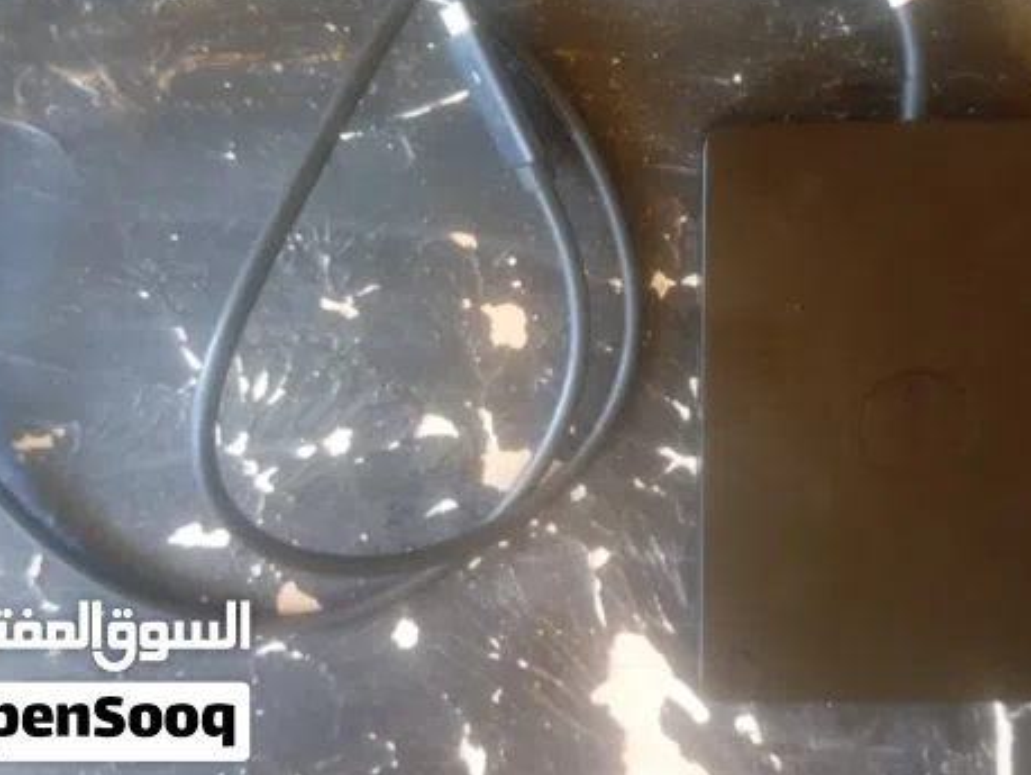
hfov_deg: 47.7
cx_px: 589
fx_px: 1162
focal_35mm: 39
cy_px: 276
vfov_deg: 36.6
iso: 3246
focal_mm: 4.22
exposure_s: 1/25
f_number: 1.8
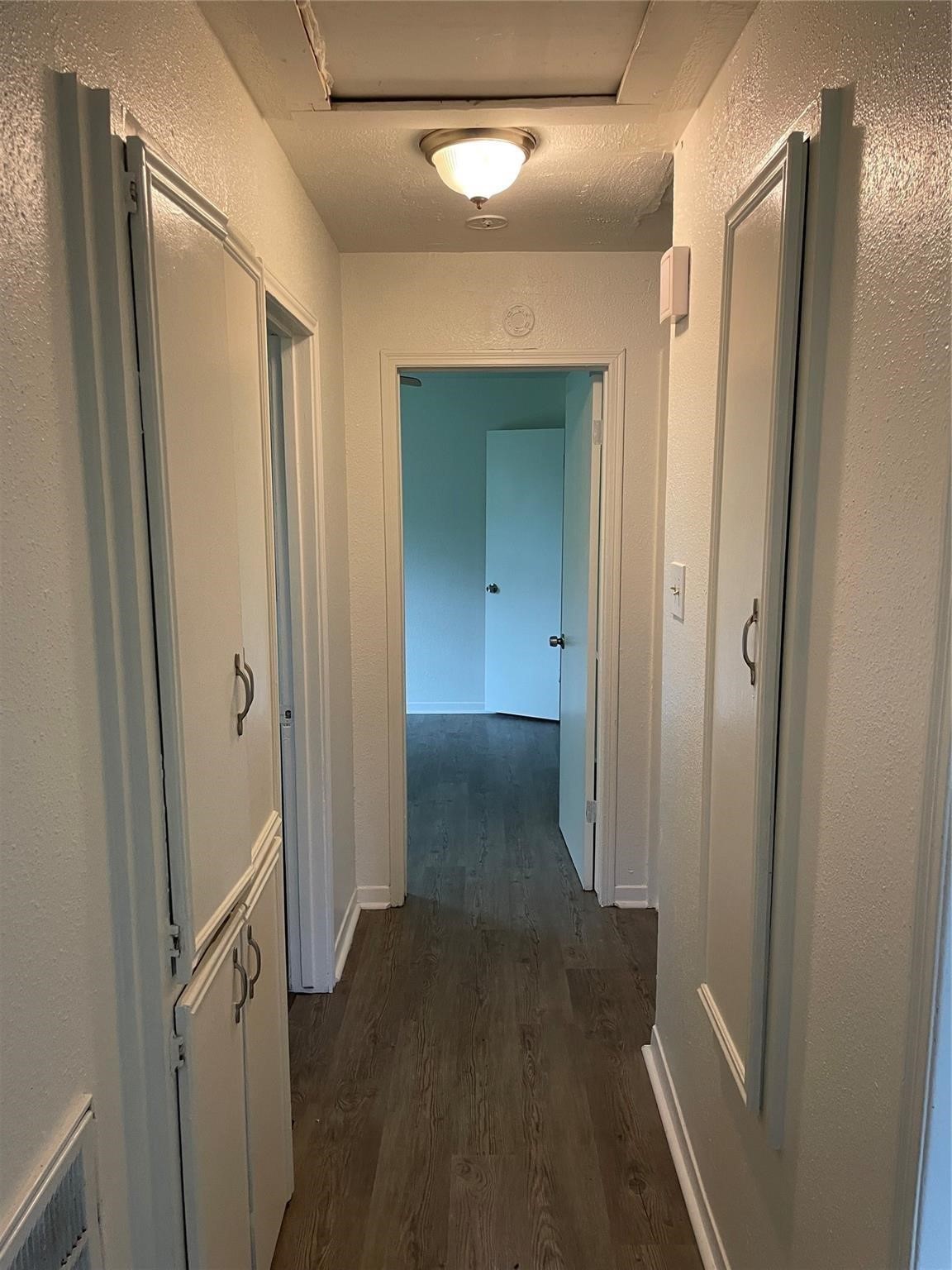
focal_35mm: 26
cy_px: 635
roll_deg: +0.9
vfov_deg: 67.3
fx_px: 953
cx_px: 476
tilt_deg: -10.2
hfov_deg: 53.1
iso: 250
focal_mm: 4.2
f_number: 1.6
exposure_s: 1/60
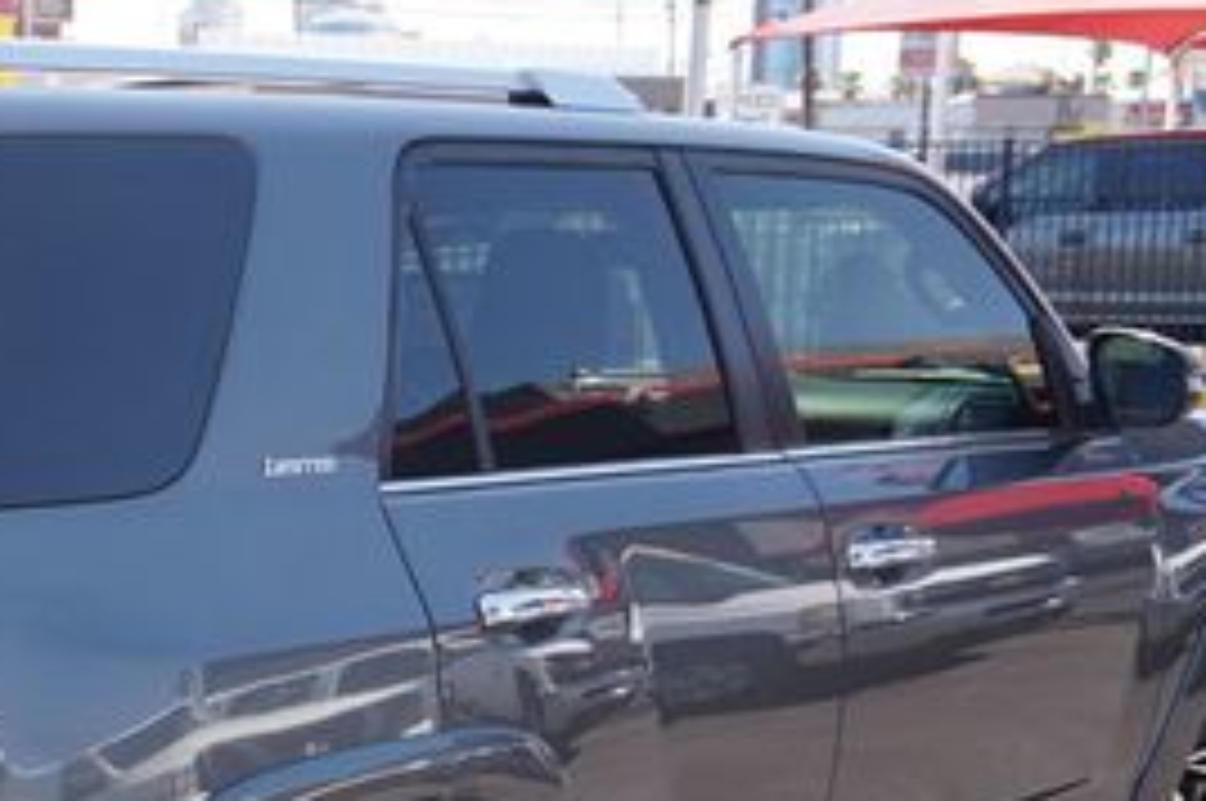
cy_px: 837
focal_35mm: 75
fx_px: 2516
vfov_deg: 17.6
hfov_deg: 26.1
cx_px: 112
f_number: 5
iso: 100
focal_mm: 21
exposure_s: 1/200
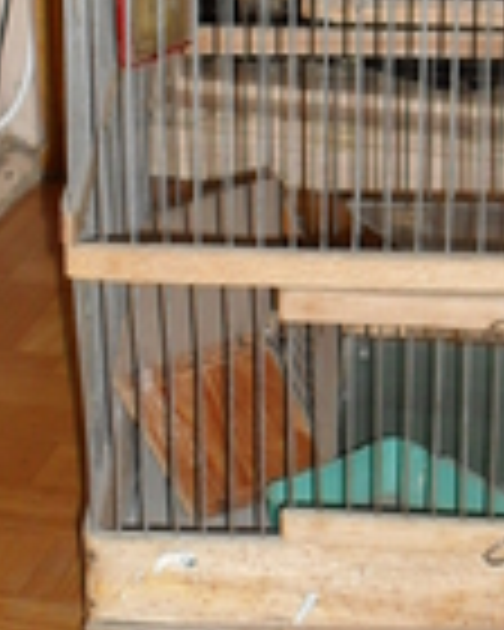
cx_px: 446
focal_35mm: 110
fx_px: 2051
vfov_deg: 17.3
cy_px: 130
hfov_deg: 13.9
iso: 200
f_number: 3.2
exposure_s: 1/45
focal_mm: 6.3
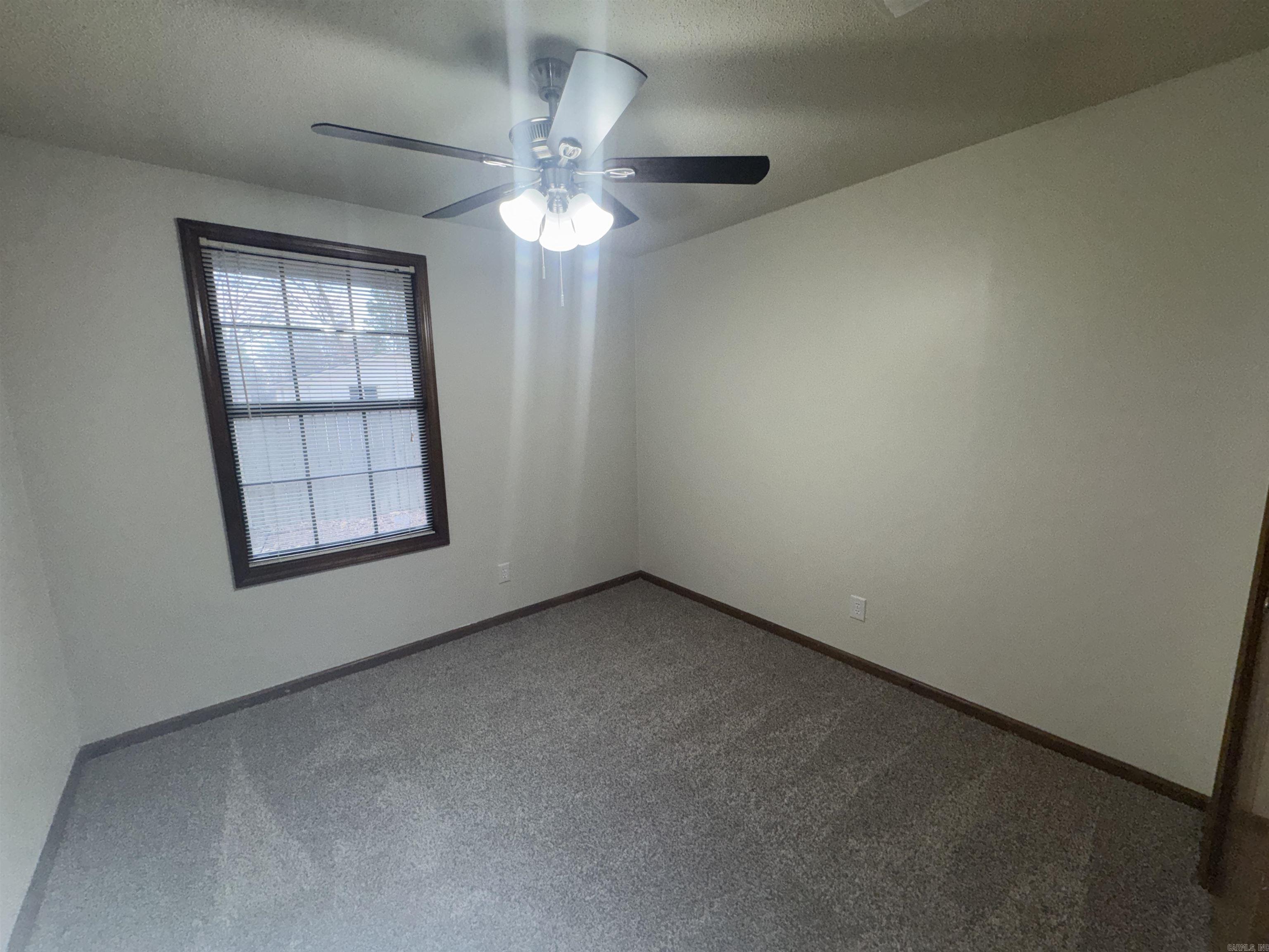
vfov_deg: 85.7
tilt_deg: -10.4
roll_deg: +1.3
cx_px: 634
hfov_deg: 102.1
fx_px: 513
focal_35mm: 14
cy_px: 476
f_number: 2.2
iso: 100
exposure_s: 1/120
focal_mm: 2.22
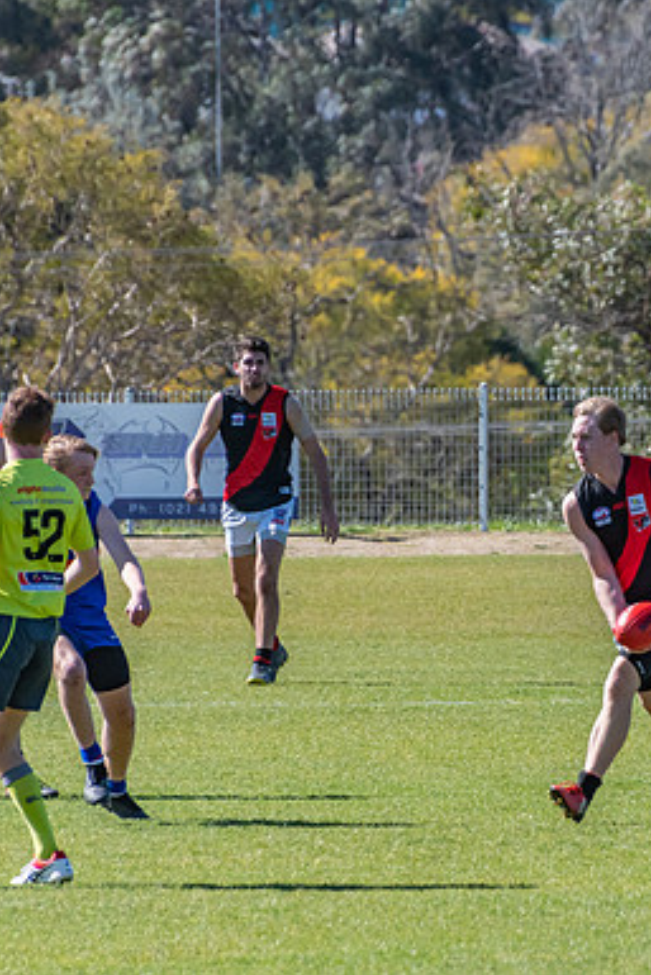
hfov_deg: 1.7
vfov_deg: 2.6
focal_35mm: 797
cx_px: 572
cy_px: 488
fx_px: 21598
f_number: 8
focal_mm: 350
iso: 800
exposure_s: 1/1600
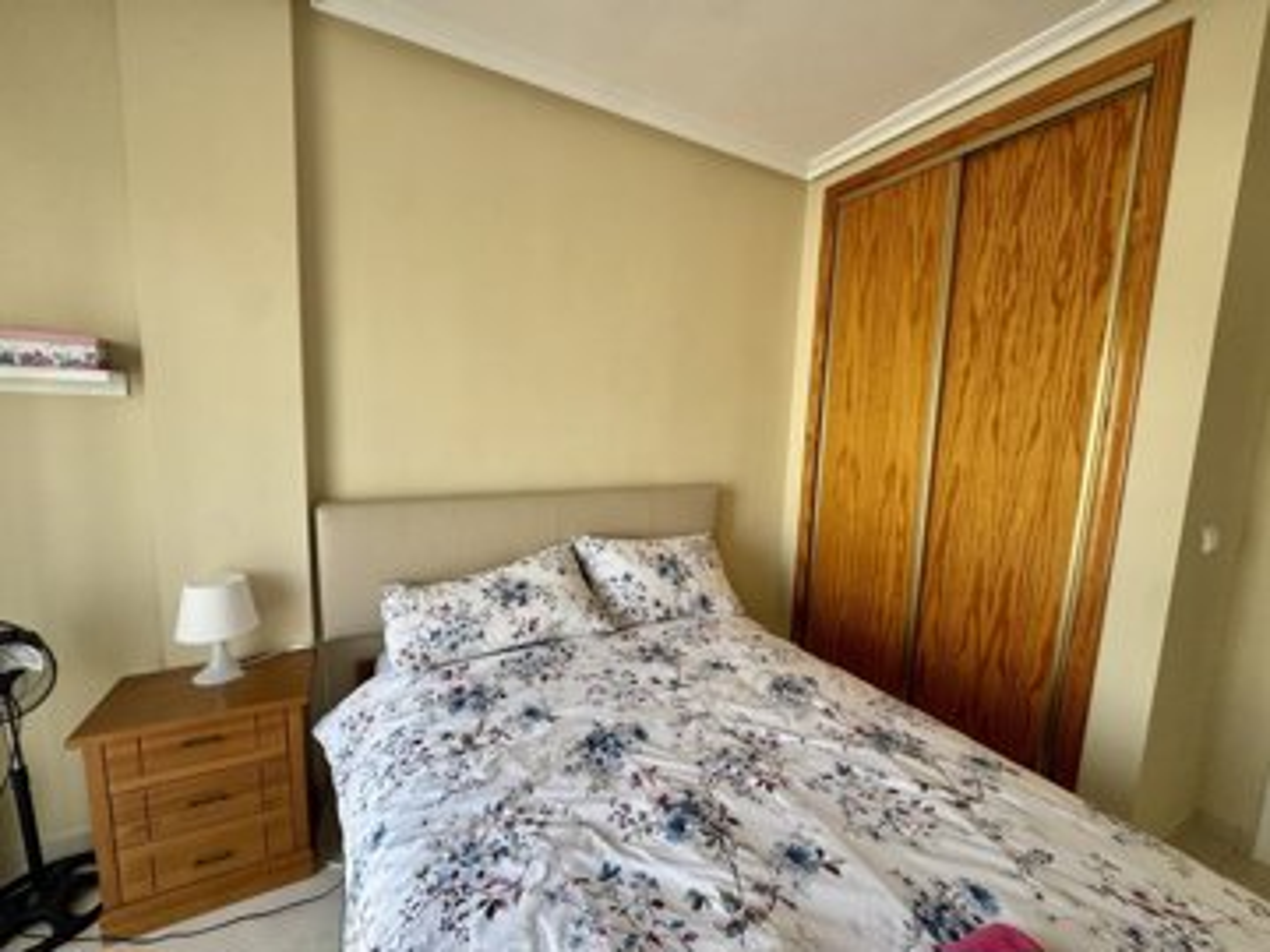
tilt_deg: -7.2
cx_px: 635
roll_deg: -2.4
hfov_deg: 102.1
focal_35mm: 14
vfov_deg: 85.7
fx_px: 514
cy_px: 476
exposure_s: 1/99
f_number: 2.2
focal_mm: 2.22
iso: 80
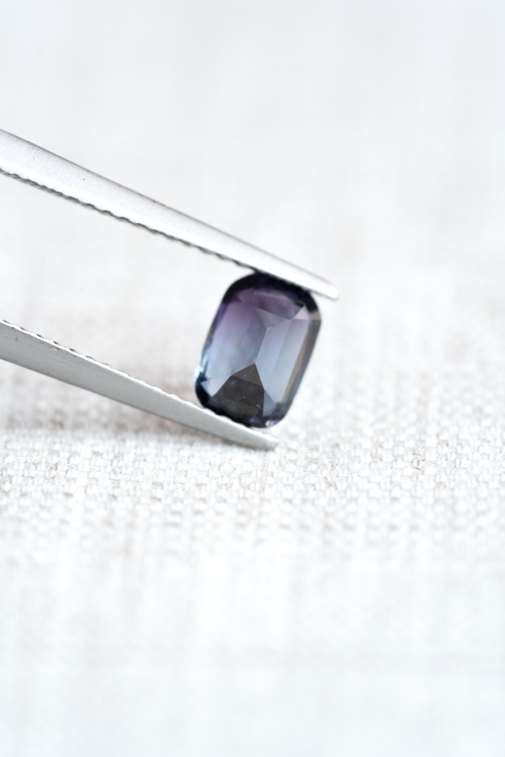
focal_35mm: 90
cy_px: 378
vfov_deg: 22.6
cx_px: 252
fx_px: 1894
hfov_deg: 15.2
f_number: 6.3
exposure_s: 1/5
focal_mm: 90
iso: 100
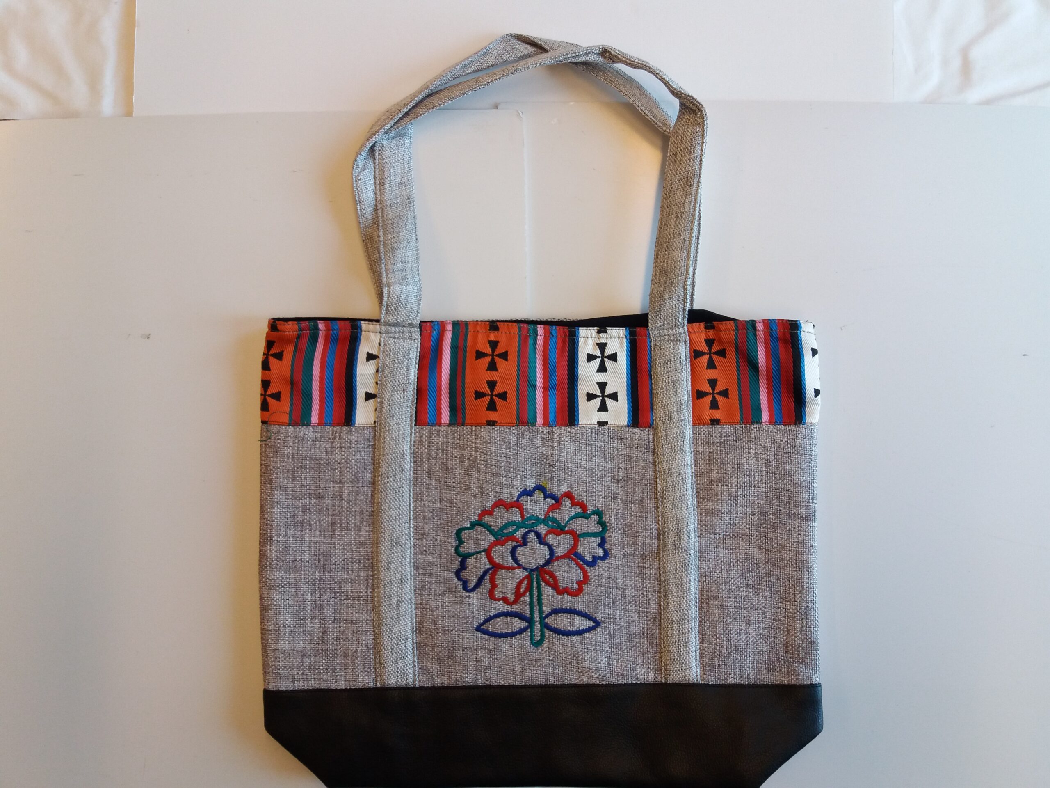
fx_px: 849
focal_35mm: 28
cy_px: 394
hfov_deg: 63.4
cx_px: 525
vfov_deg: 49.7
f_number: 1.9
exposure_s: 1/100
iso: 100
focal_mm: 3.7
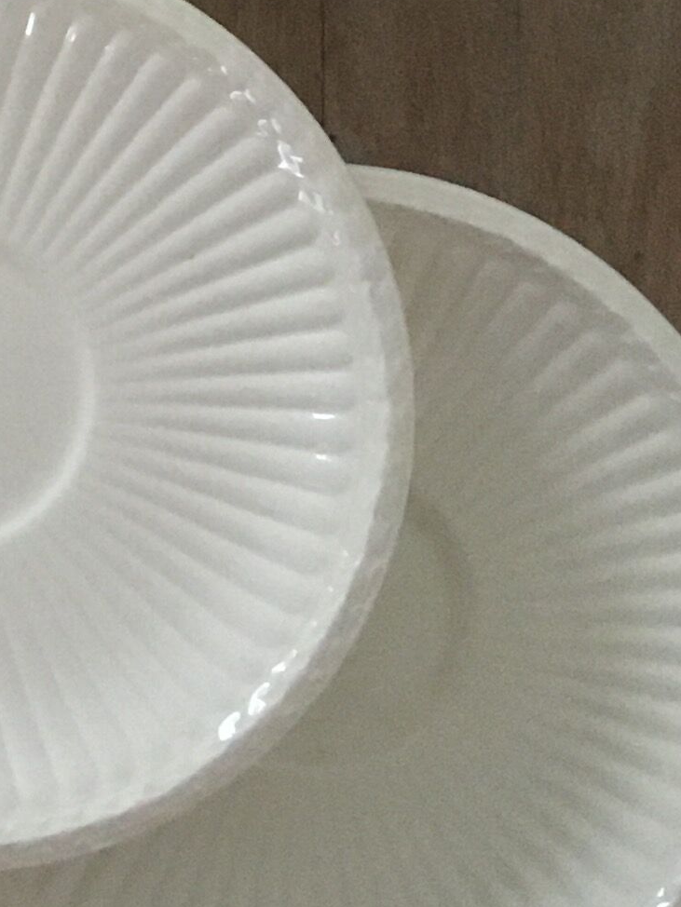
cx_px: -563
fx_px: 3146
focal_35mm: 120
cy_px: -117
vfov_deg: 15.9
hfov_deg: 11.4
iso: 200
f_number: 2.2
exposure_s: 1/33
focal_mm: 4.15
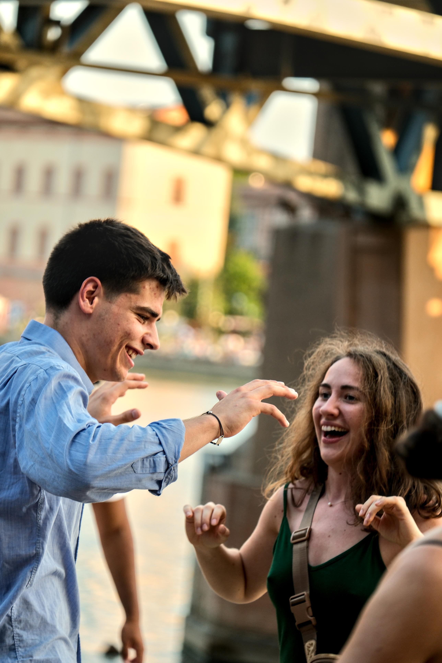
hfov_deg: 7.2
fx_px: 3536
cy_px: 332
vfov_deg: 10.7
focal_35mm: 192
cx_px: 221
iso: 400
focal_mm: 128
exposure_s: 1/200
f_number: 4.4
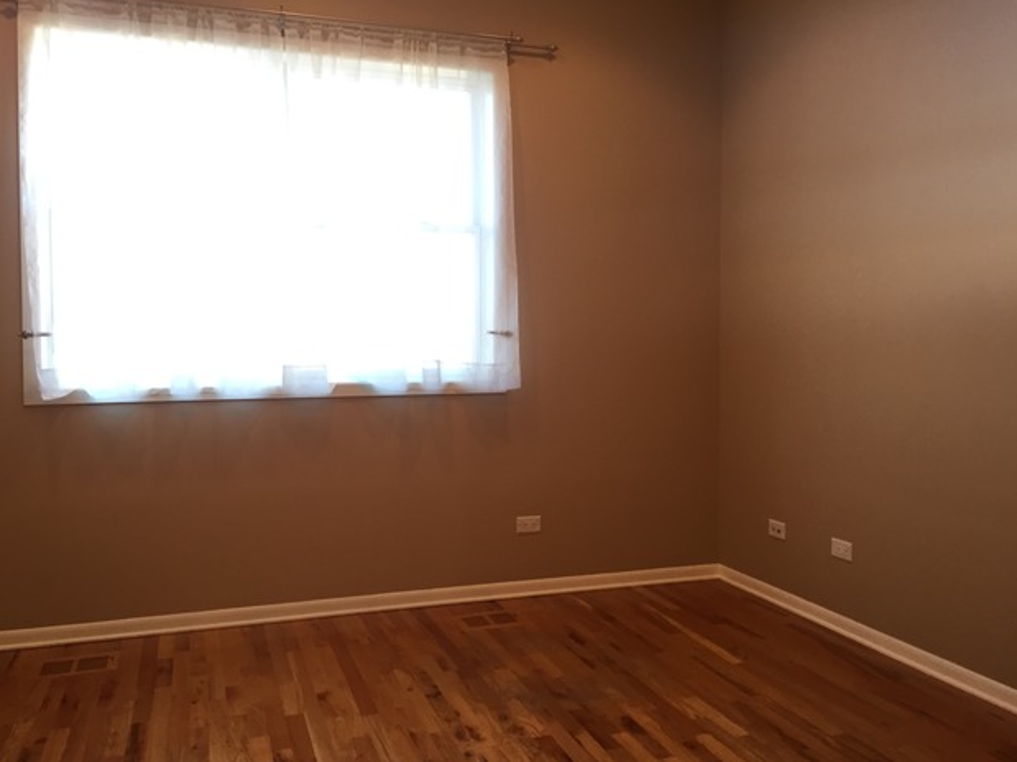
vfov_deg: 46.8
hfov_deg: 60.0
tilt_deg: -1.8
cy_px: 370
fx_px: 881
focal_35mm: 30
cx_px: 501
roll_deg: +0.1
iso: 40
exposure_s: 1/30
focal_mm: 4.15
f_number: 2.2
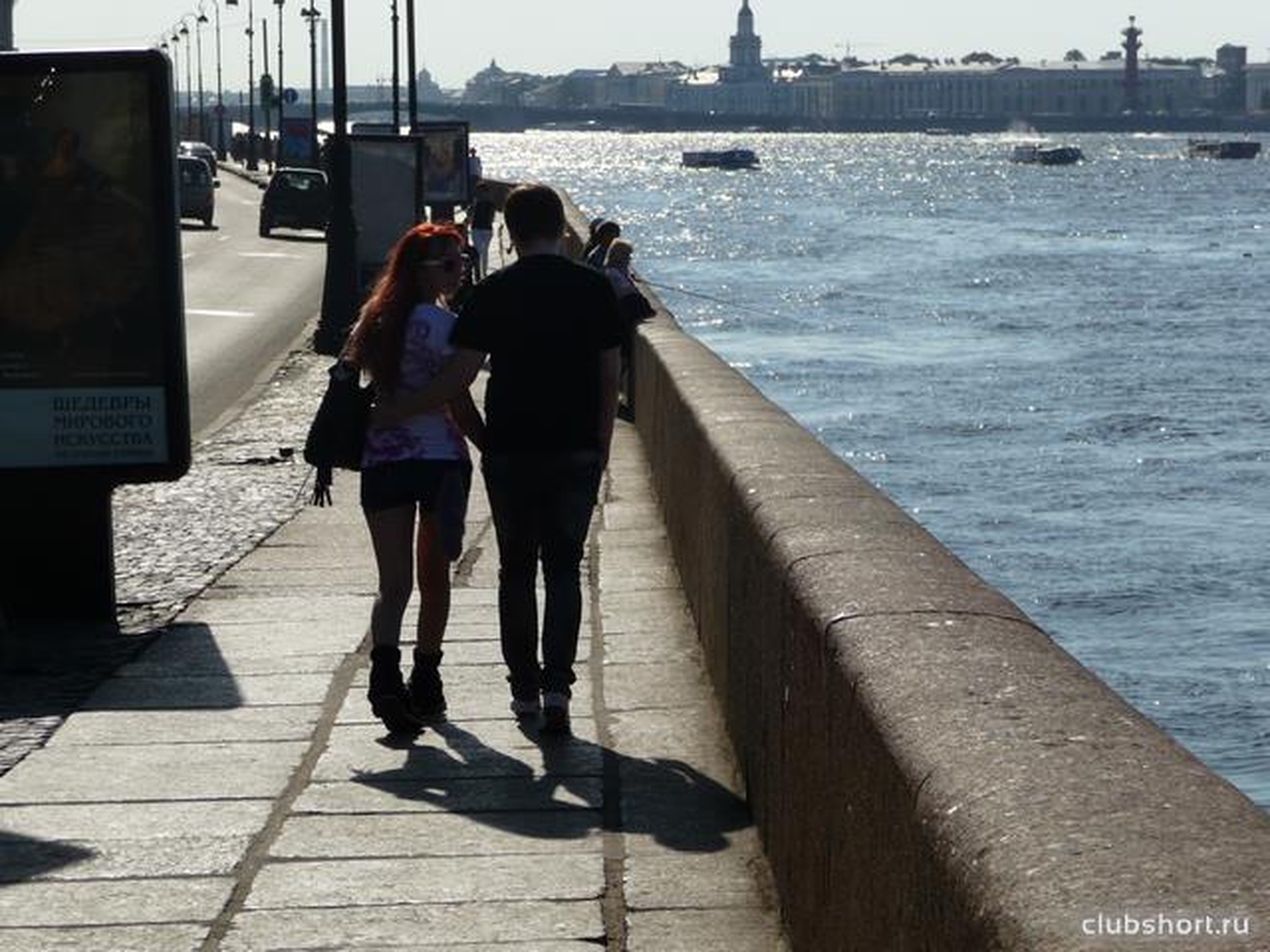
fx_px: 4109
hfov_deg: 17.6
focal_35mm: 112
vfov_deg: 13.2
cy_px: 476
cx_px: 635
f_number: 4.7
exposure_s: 1/1300
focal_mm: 19.1
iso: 100
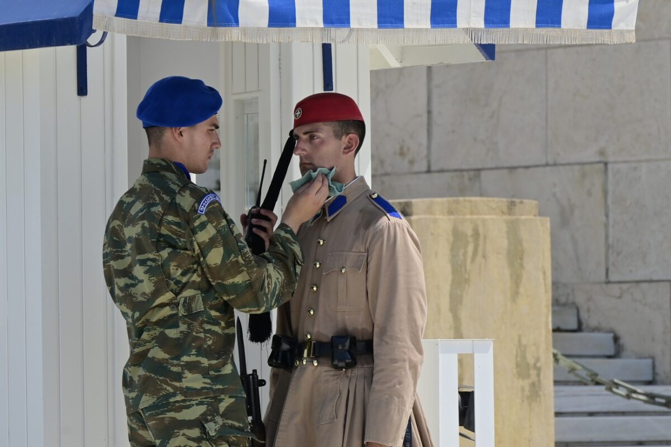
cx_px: 336
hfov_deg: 6.9
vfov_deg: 4.6
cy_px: 224
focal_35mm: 300
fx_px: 5591
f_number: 9
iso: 125
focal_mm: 200
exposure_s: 1/400
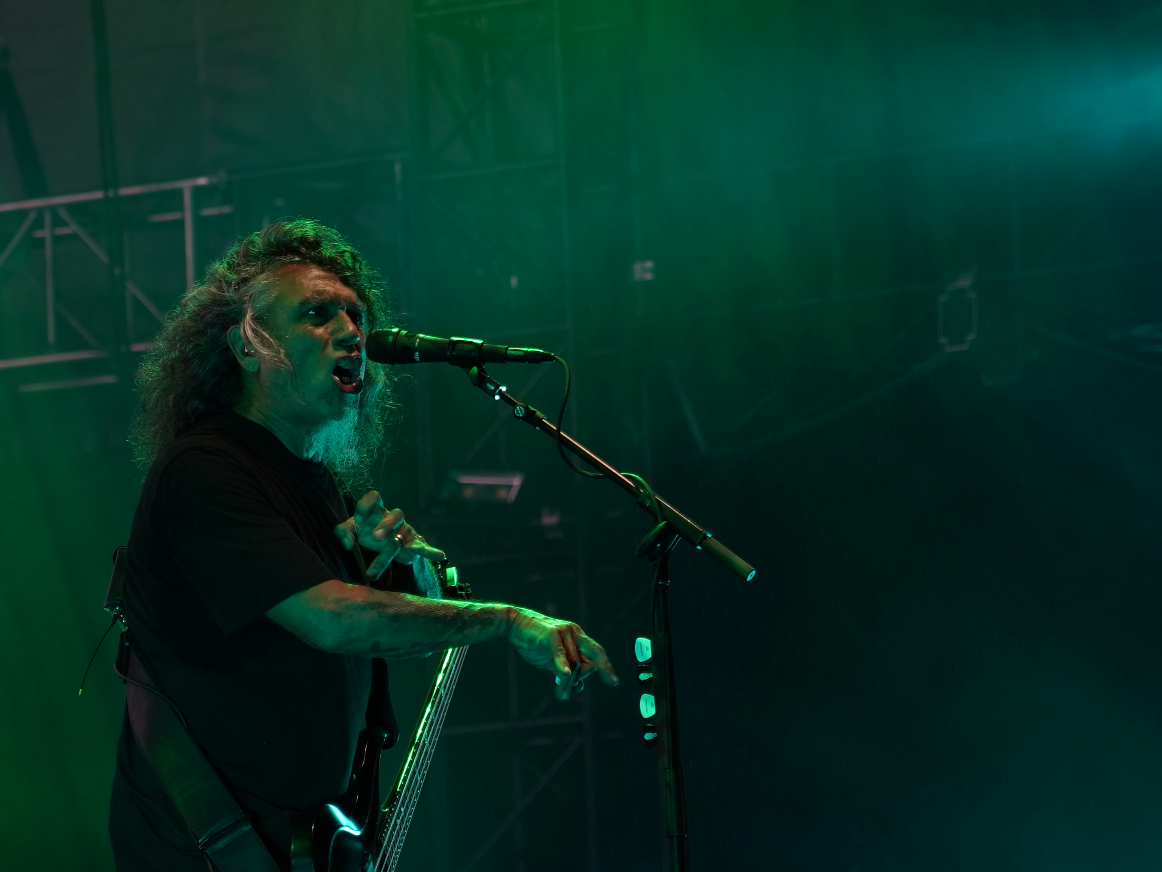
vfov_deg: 7.0
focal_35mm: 212
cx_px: 558
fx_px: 7117
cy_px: 433
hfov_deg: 9.3
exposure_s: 1/125
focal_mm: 105
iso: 320
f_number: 4
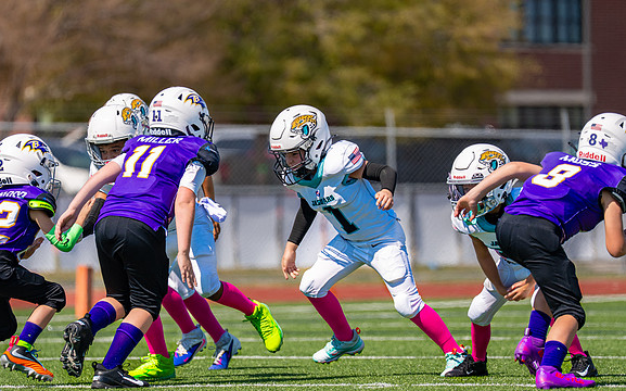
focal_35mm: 338
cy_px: 203
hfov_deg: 6.2
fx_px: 5764
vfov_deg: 3.9
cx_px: 306
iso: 100
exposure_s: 1/2500
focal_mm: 200
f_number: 2.8
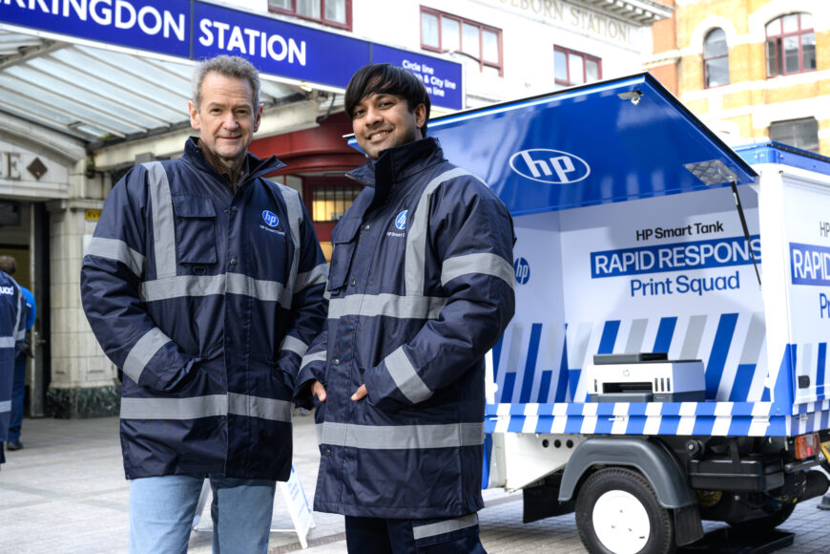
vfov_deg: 29.2
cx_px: 415
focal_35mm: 46
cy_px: 277
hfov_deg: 42.7
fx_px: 1060
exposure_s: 1/160
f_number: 6.3
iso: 320
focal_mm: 46
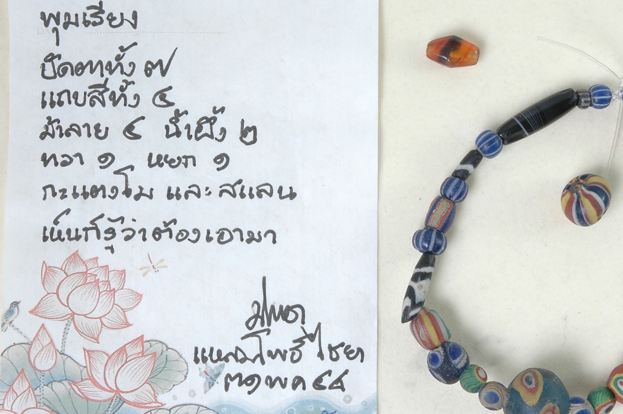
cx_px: 321
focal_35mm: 94
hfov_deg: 21.7
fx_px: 1625
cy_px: 187
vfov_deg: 14.5
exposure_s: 1/20
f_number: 25
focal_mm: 40
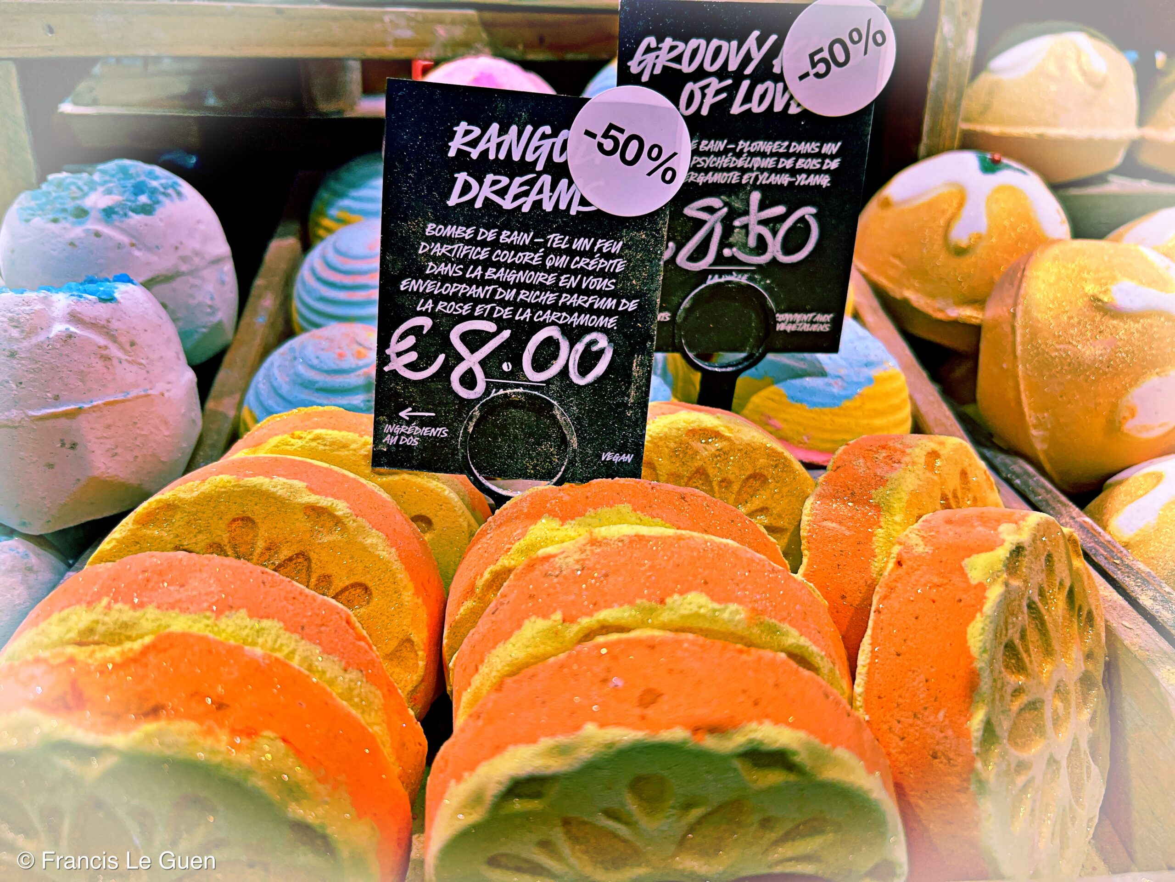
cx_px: 588
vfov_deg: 53.1
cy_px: 441
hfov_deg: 67.3
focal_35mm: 26
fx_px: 883
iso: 40
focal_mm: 5.7
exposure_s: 1/100
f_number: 1.5
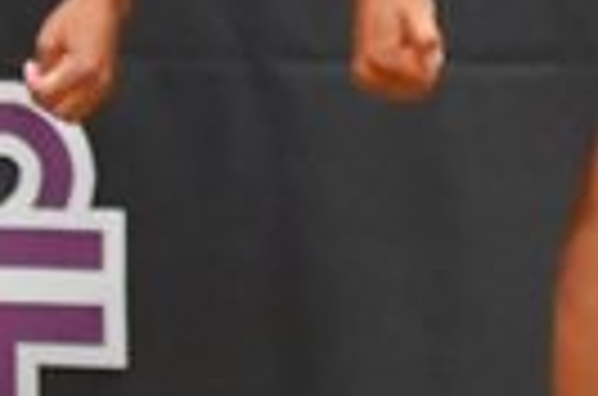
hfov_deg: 1.3
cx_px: -964
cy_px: 207
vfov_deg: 0.9
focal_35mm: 1579
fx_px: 26166
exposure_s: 1/400
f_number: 5.6
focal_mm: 180
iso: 10000
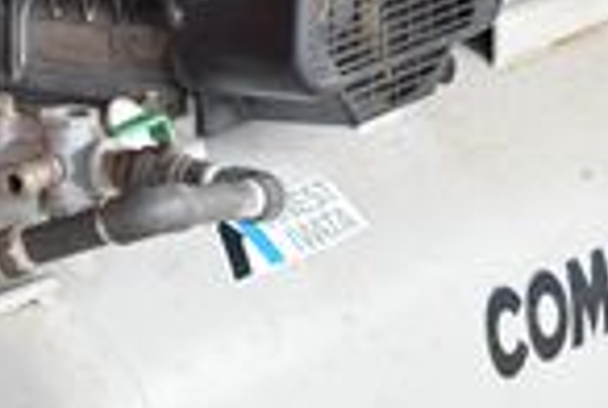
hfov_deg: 7.3
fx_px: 4767
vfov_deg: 4.9
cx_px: 83
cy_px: 50
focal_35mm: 282
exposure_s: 1/400
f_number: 6.3
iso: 1250
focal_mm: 55
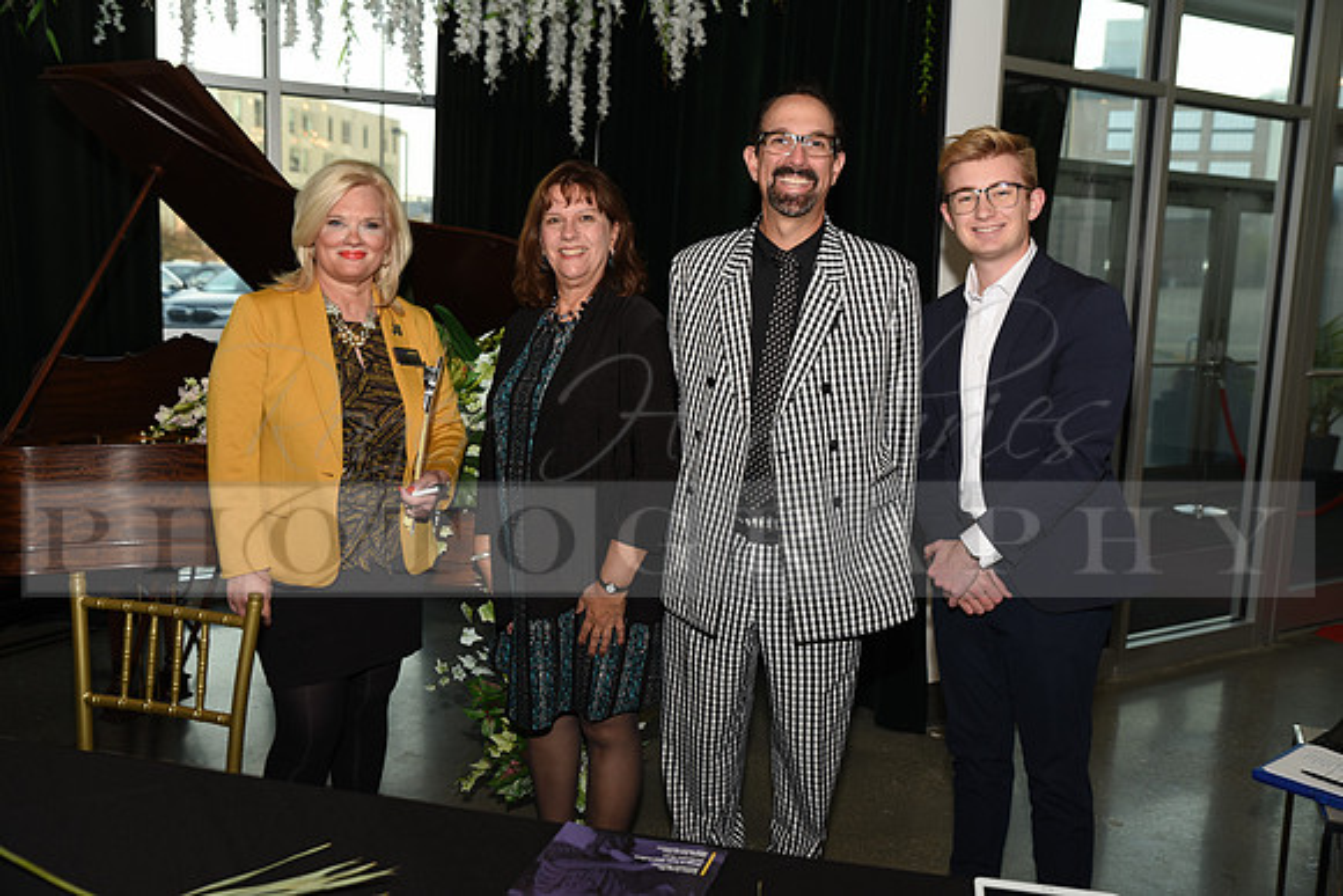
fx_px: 1194
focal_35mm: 32
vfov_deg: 41.1
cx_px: 672
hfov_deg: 58.7
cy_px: 448
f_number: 4
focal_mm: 32
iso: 100
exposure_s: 1/60
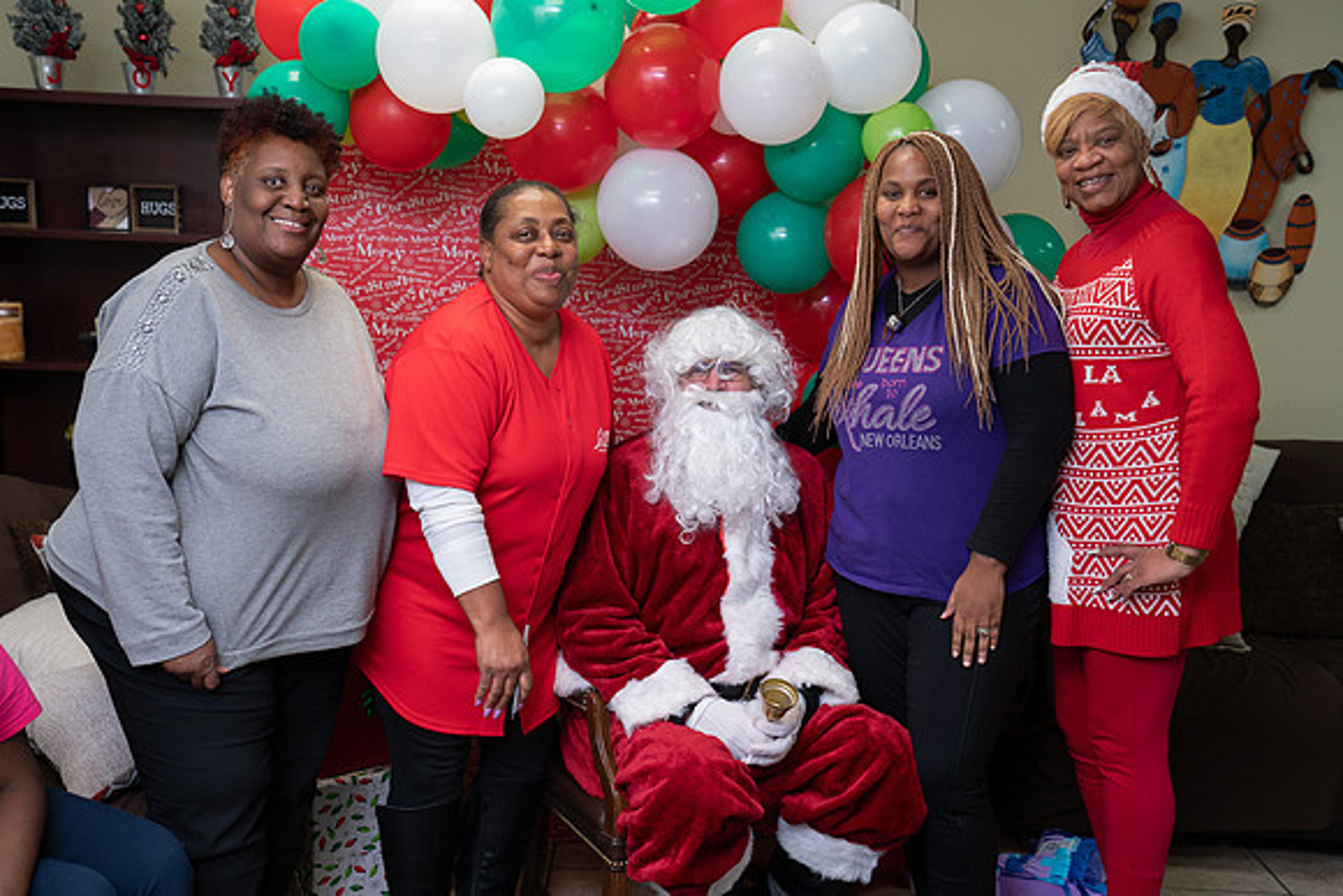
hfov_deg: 45.4
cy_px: 448
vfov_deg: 31.2
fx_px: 1604
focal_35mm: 43
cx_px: 672
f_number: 5
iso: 640
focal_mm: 43
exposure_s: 1/60
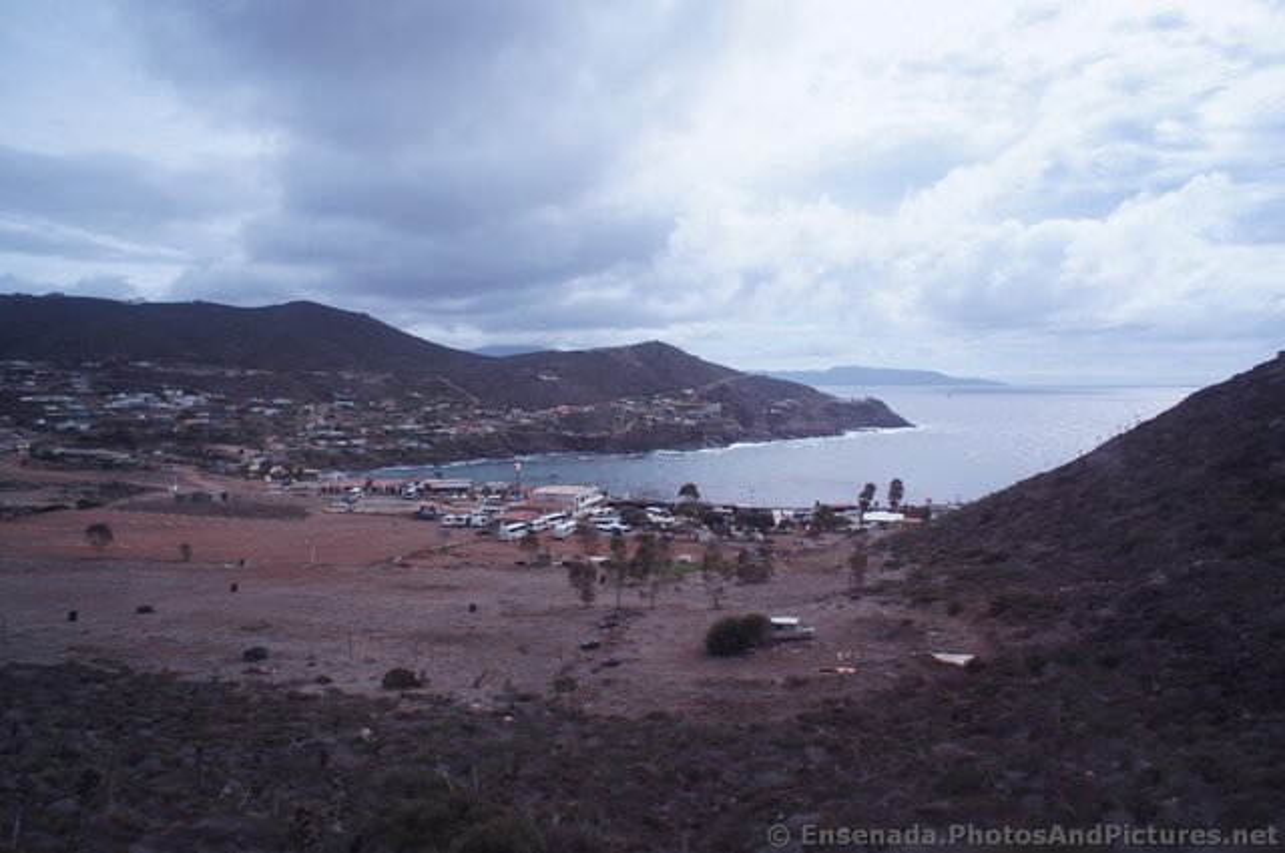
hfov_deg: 73.8
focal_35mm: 24
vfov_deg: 53.0
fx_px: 856
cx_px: 642
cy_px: 426
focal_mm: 16
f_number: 4.5
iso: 200
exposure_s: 1/160
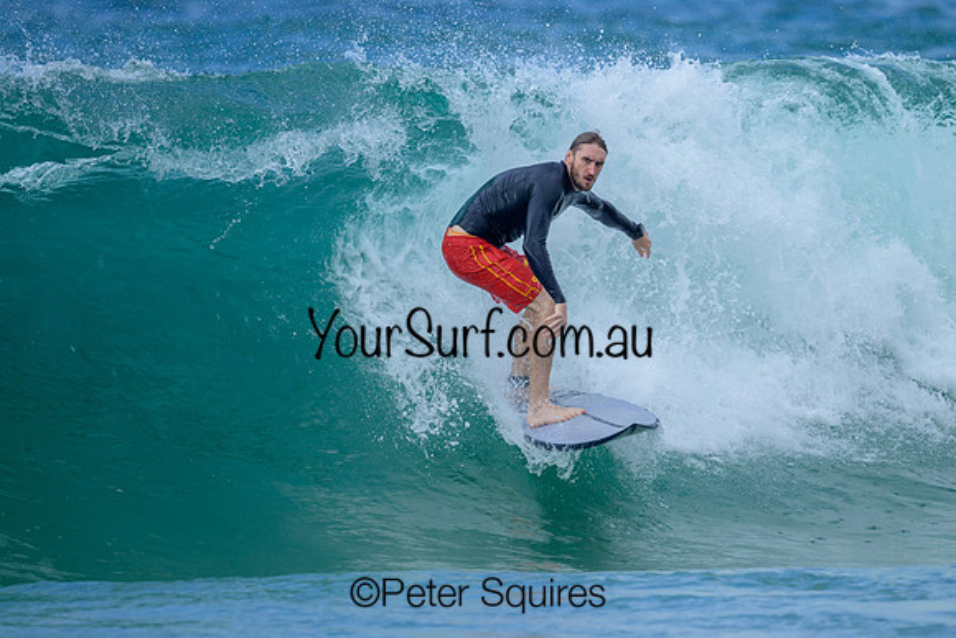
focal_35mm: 965
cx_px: 577
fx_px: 25630
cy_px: 321
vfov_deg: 1.4
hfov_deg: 2.1
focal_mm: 800
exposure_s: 1/2000
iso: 360
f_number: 6.3
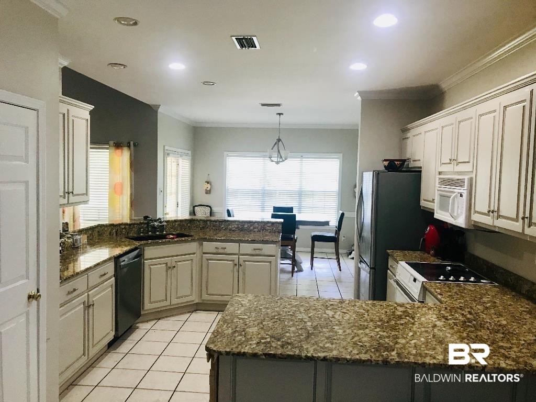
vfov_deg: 49.7
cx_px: 268
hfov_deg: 63.4
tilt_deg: -3.2
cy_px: 201
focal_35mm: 28
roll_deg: -1.7
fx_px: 434
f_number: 1.8
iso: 32
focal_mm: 3.99
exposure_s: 1/30
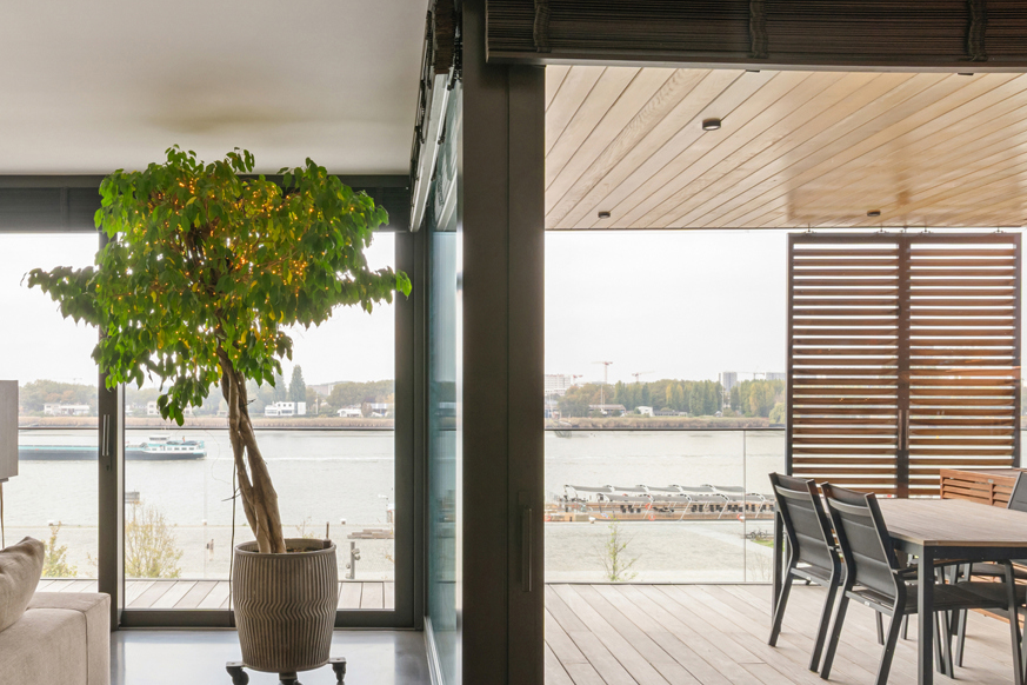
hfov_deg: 55.6
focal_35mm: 33
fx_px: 941
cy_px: 381
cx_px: 315
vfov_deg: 39.9
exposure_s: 1/3
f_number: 11
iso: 250
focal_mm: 16
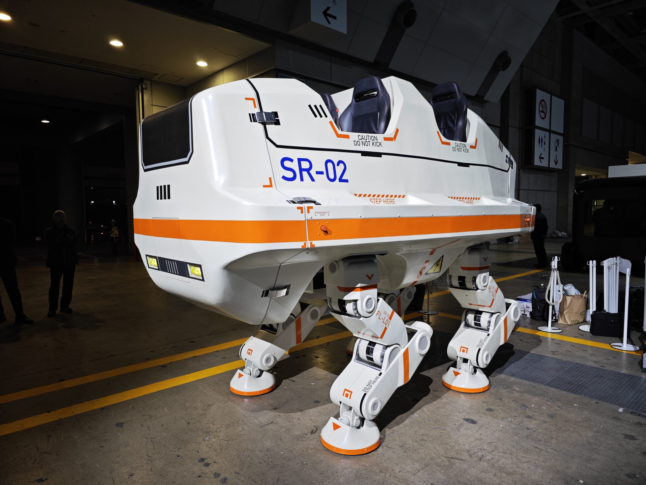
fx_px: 429
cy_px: 242
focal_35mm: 23
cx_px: 323
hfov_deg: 73.9
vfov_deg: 58.9
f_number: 1.9
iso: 200
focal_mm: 8.7
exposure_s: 1/100
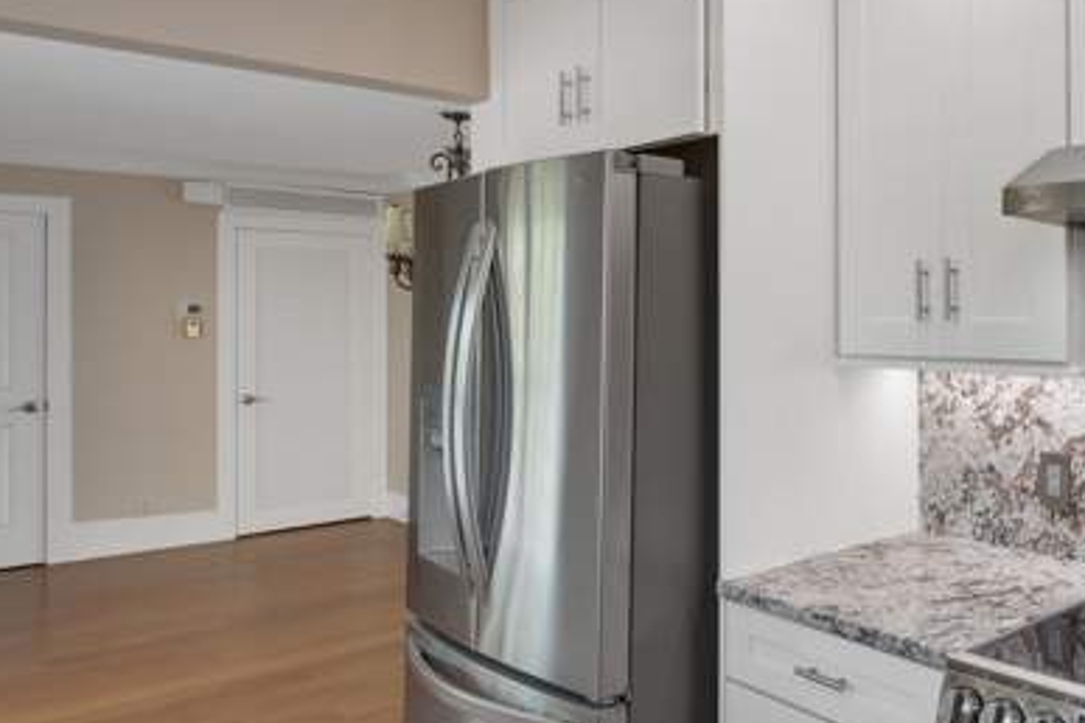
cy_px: 279
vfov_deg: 42.1
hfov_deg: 54.3
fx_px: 934
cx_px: 928
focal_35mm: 31
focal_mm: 10
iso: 320
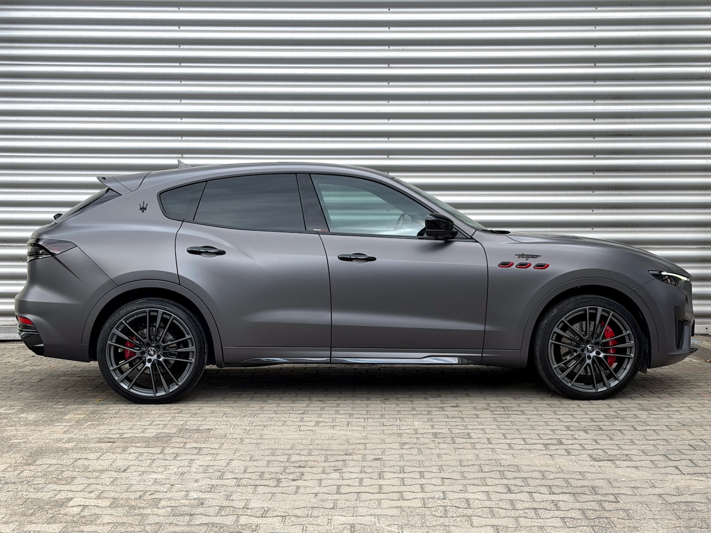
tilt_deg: -3.7
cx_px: 356
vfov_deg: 30.3
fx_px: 986
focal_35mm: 48
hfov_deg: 39.7
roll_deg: +0.5
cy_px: 266
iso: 64
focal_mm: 6.76
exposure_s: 1/227
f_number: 1.78
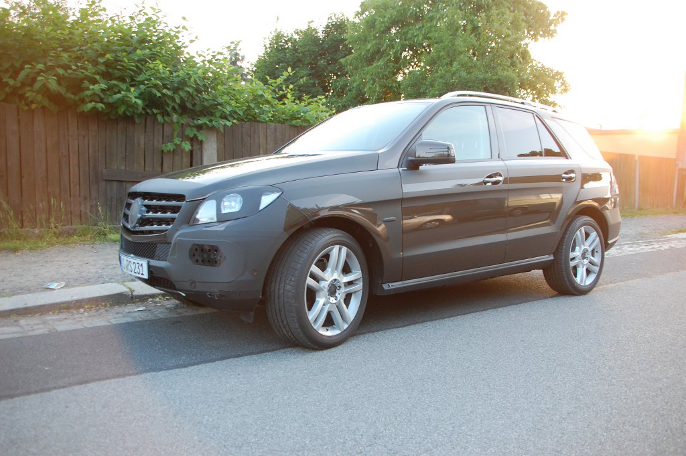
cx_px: 343
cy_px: 228
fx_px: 514
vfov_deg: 47.9
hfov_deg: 67.4
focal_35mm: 27
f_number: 3.5
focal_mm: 18
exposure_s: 1/50
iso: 400
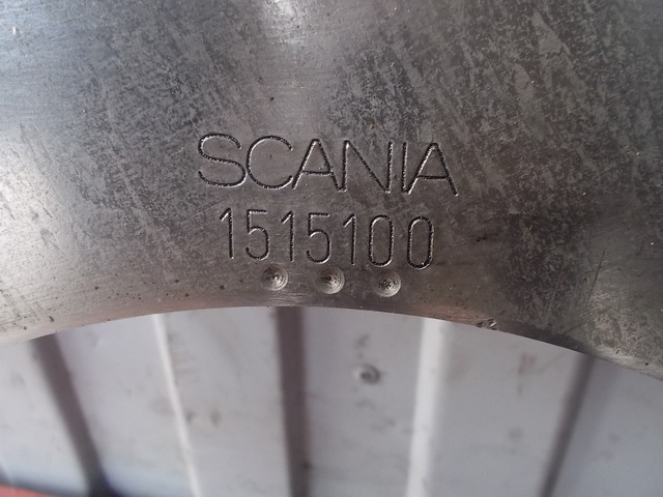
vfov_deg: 48.2
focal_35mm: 29
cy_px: 248
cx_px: 332
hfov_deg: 61.7
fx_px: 555
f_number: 3.3
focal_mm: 4.1
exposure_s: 1/25
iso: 160
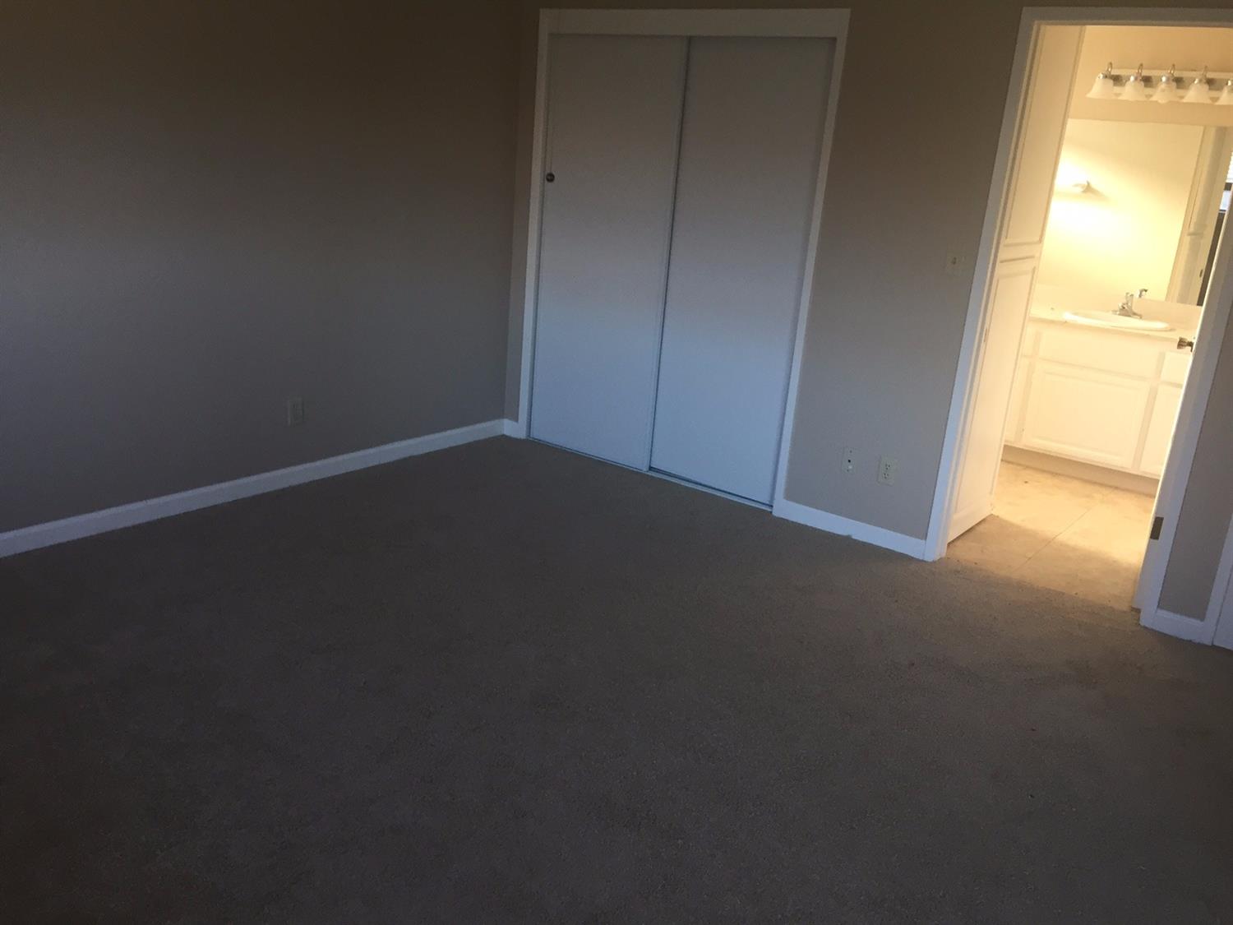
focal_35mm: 29
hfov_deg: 61.7
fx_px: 1033
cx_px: 616
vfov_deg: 48.2
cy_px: 462
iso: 80
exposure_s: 1/30
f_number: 2.2
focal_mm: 4.15
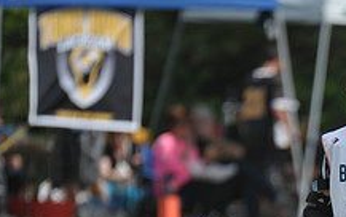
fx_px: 10286
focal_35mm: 1090
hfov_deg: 1.9
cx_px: 392
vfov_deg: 1.2
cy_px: 279
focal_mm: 400
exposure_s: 1/4000
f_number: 4
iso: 640
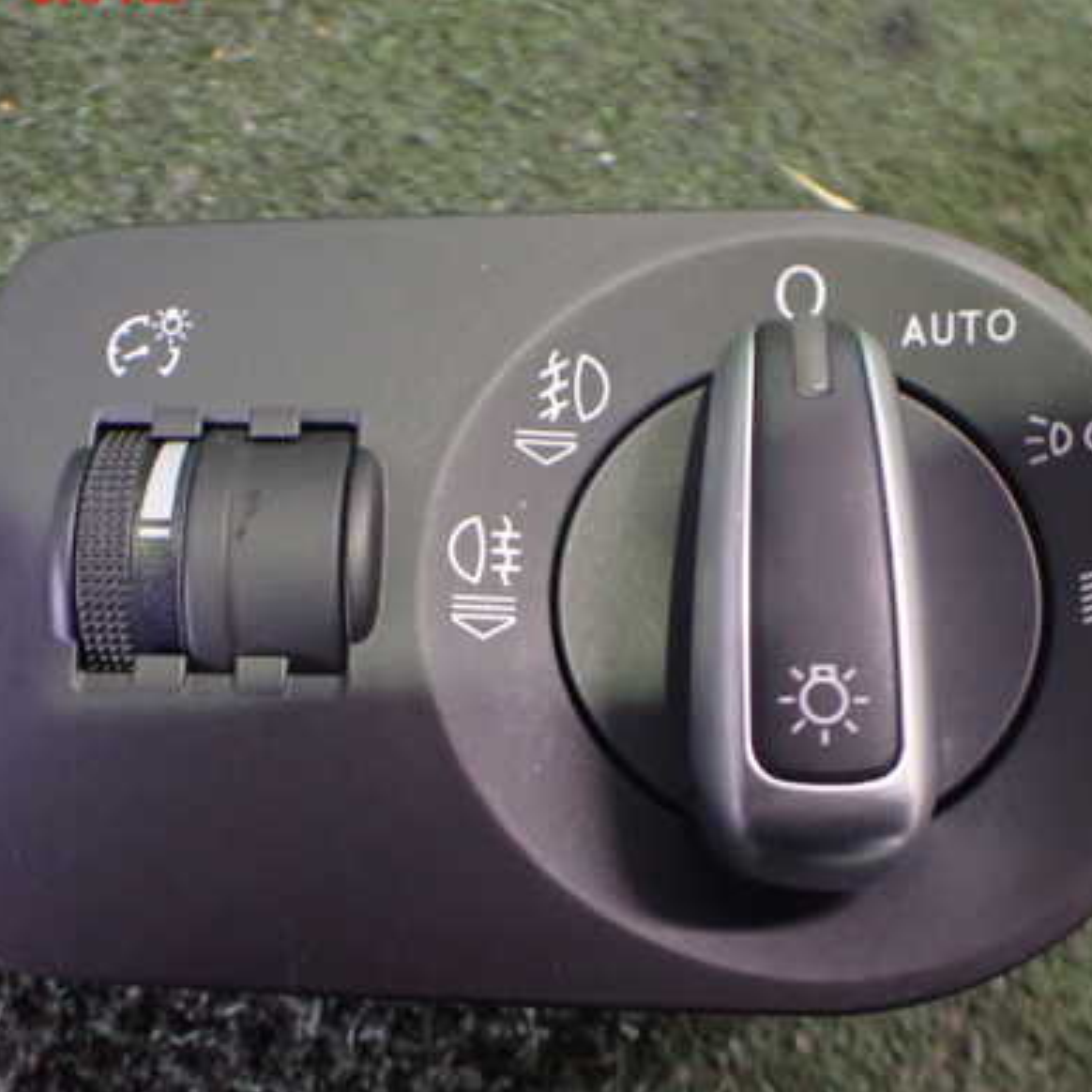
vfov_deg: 40.9
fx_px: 1463
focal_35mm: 41
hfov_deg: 40.9
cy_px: 583
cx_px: 515
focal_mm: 5.4
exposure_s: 1/30
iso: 1000
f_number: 2.3
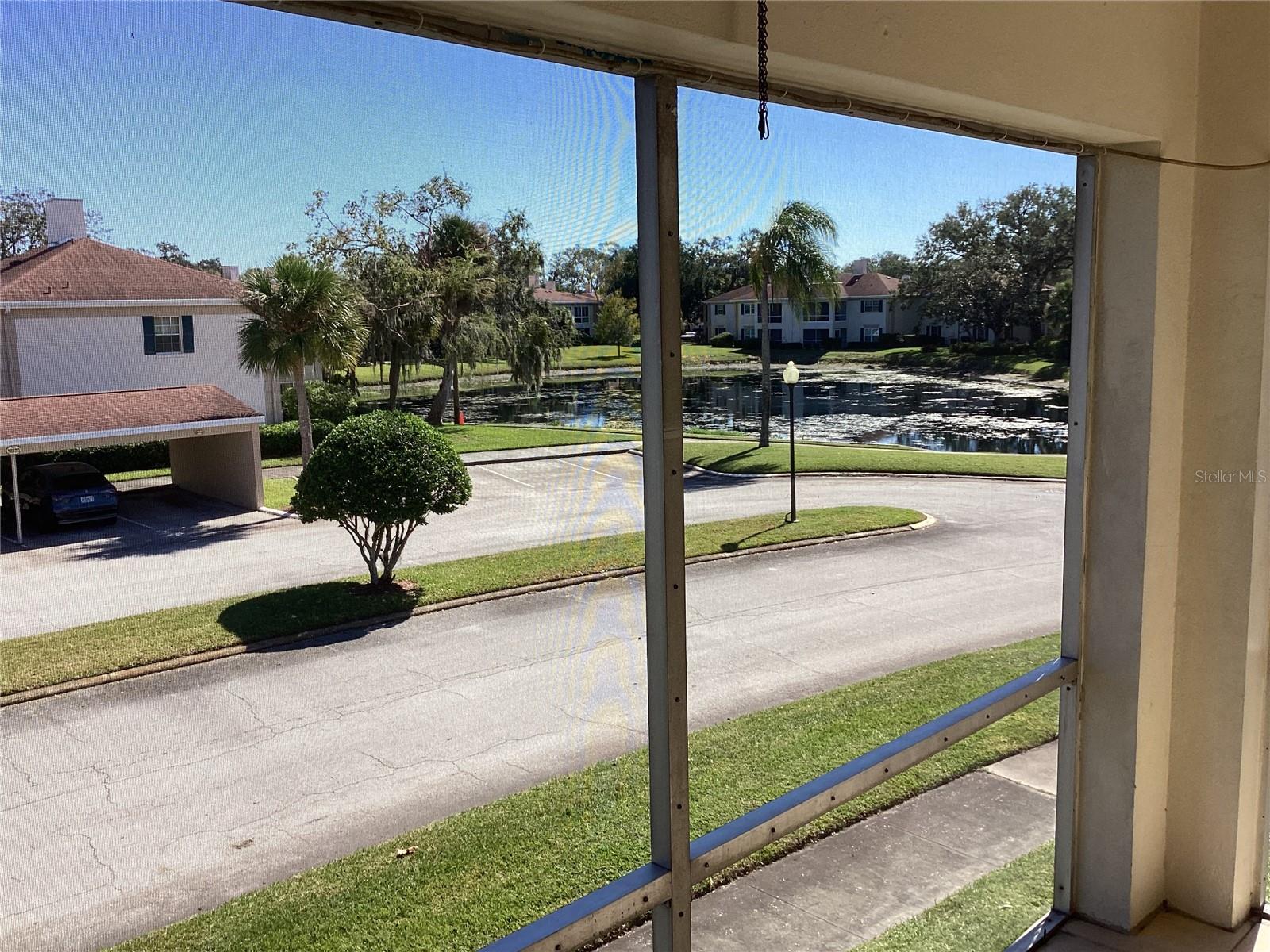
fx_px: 1137
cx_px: 635
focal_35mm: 31
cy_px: 476
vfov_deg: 45.4
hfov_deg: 58.4
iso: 25
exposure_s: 1/734
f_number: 2.4
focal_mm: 3.3
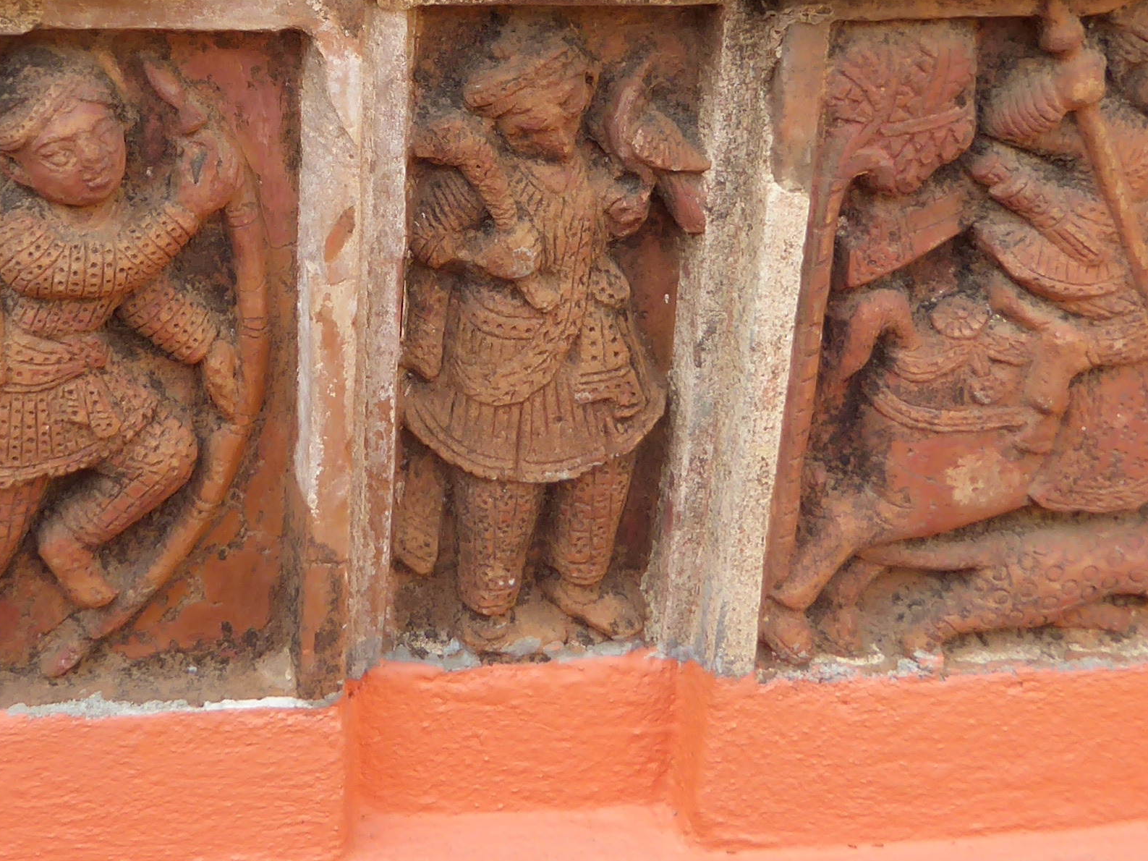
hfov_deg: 30.2
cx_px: 279
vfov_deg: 22.7
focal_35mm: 63
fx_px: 2089
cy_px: 76
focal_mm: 4.3
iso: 80
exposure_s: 1/100
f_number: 3.3
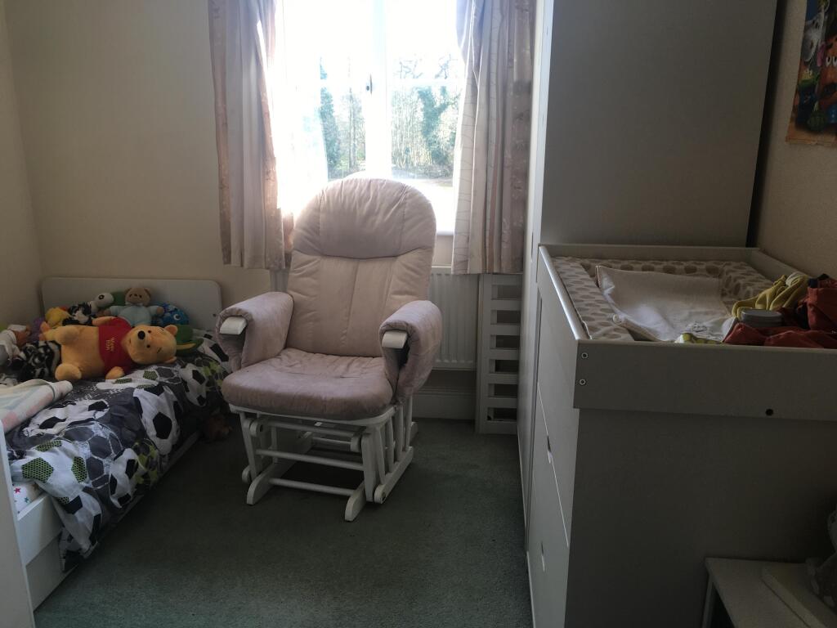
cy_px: 314
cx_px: 418
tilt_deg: -15.5
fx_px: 701
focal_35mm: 29
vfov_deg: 48.2
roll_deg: +0.5
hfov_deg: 61.7
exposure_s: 1/50
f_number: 2.2
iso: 25
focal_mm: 4.15
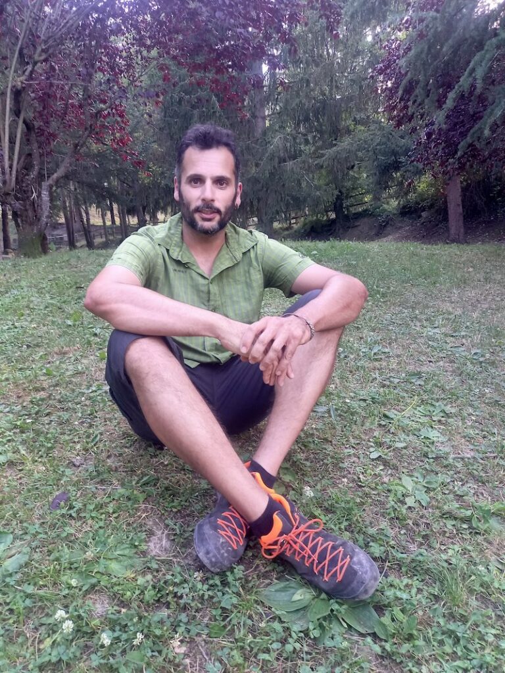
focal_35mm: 25
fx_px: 486
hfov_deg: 54.9
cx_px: 252
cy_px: 336
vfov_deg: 69.4
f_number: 2
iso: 200
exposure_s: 1/49
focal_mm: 4.6
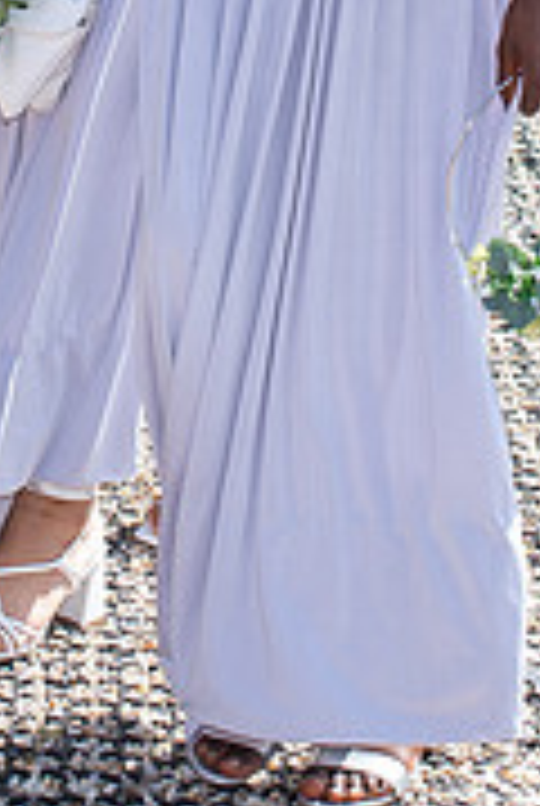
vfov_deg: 10.1
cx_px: 115
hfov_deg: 7.0
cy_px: -432
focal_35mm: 196
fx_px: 4393
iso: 100
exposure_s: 1/250
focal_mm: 35
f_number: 4.5
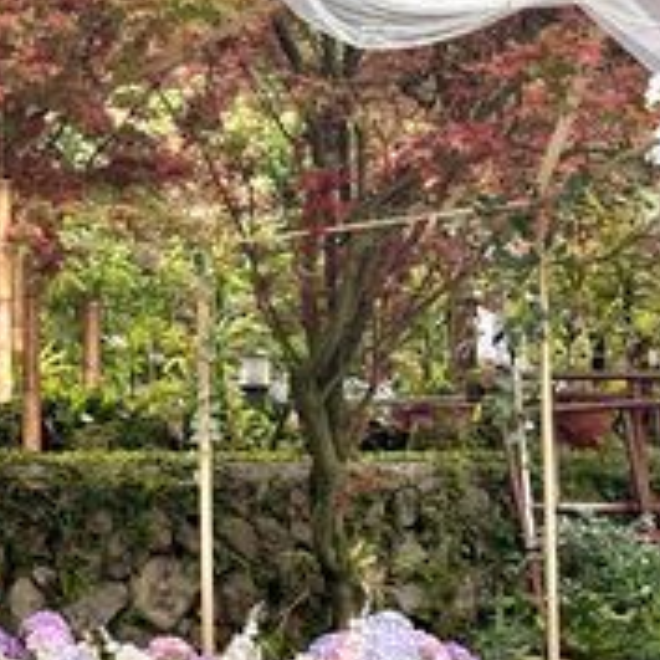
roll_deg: -0.5
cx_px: -11
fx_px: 1553
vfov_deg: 24.0
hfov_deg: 23.0
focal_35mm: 72
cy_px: 377
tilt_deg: +5.3
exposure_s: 1/121
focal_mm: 6.76
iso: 64
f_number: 1.78
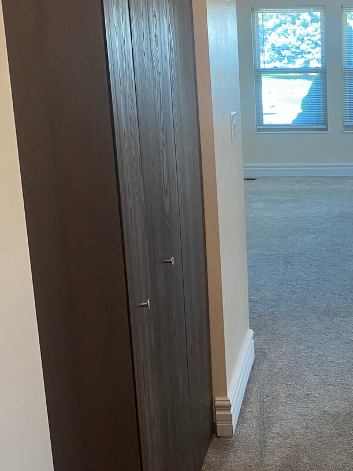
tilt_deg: -10.7
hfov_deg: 28.6
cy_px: 219
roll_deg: +0.0
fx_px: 666
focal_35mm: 49
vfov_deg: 38.9
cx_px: 313
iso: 100
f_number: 1.8
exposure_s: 1/60
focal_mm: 4.25
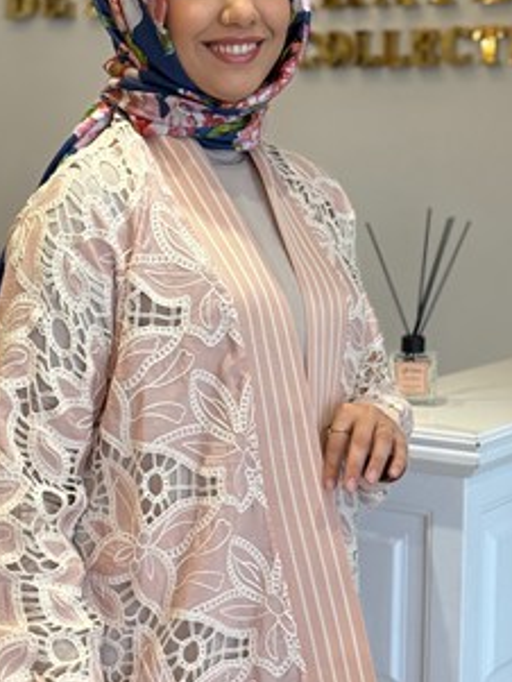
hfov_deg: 17.4
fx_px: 1675
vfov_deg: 23.0
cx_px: 242
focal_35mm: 85
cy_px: 355
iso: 80
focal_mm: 6.76
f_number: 1.78
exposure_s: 1/364
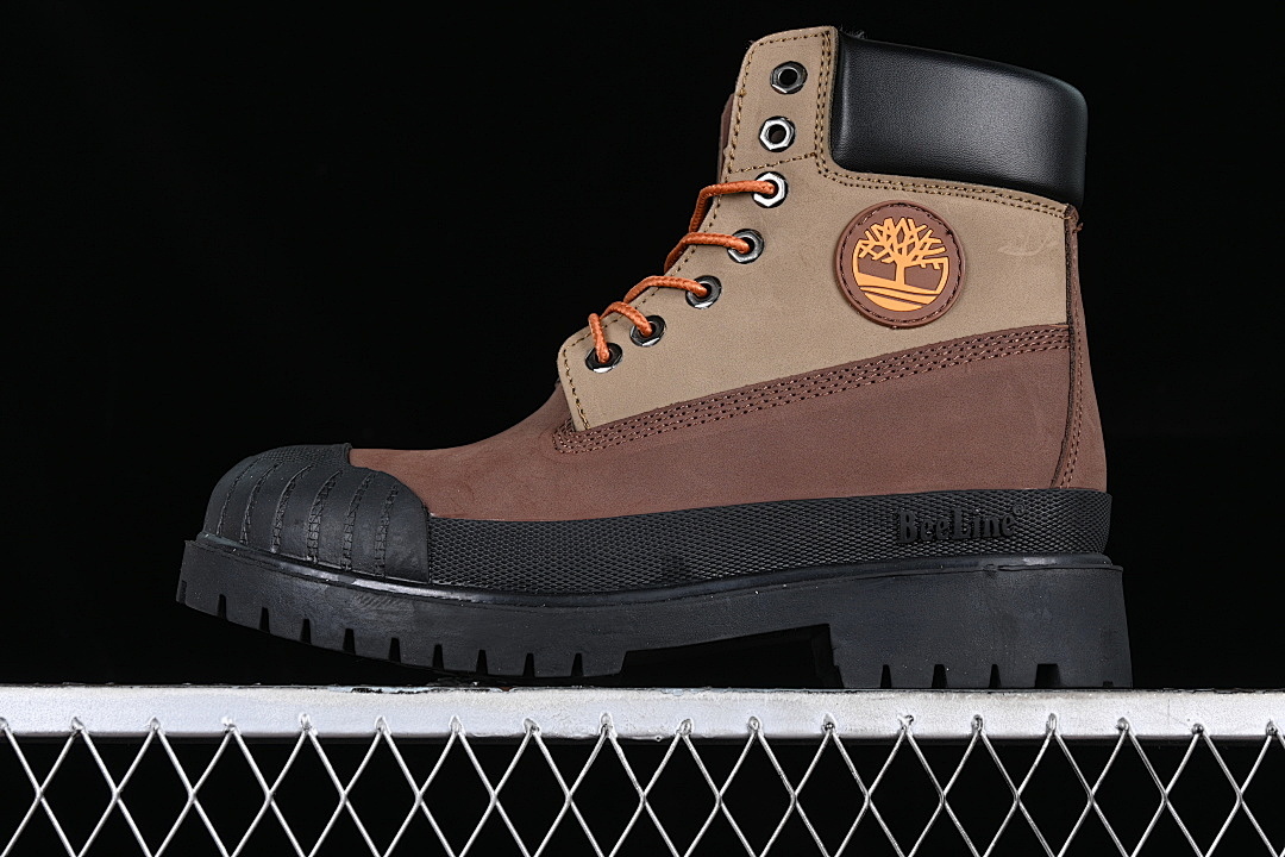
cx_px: 642
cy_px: 428
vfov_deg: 18.2
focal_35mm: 75
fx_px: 2677
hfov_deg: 27.0
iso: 160
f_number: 6.3
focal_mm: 50
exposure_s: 1/60
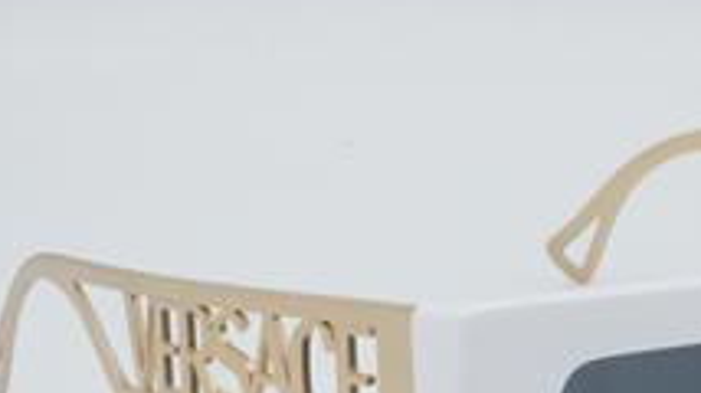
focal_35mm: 132
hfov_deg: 16.1
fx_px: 2451
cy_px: 390
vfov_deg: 9.1
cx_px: 590
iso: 100
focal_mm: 45
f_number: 32
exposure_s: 1/3
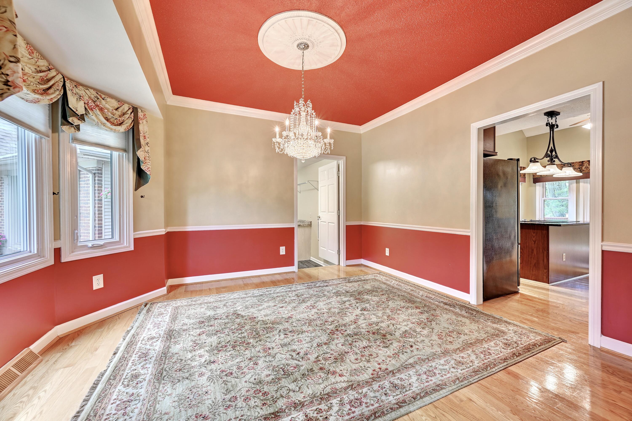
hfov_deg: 104.3
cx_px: 316
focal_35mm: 14
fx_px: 246
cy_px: 210
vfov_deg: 81.2
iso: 400
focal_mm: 14
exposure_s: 1/3.33
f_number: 8
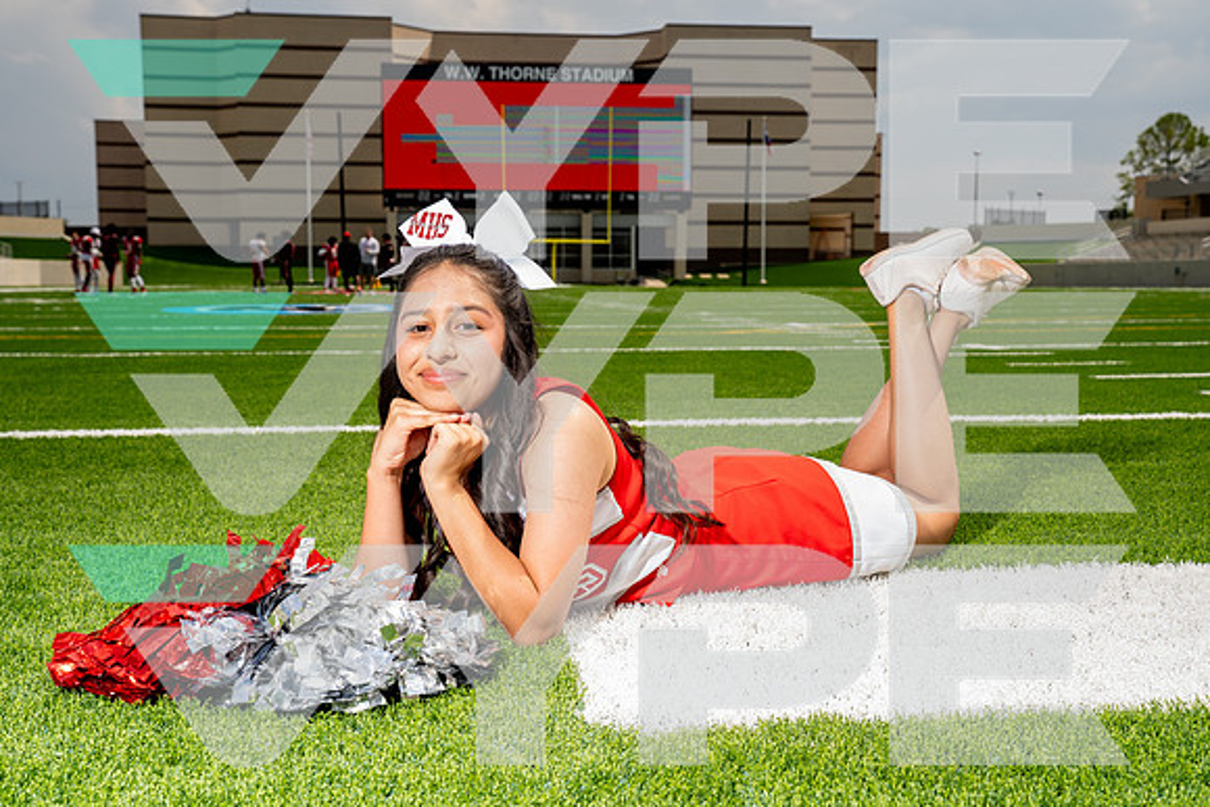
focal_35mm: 45
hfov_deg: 43.6
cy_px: 404
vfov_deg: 29.9
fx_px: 1514
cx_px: 605
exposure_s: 1/250
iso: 100
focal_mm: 43
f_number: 8
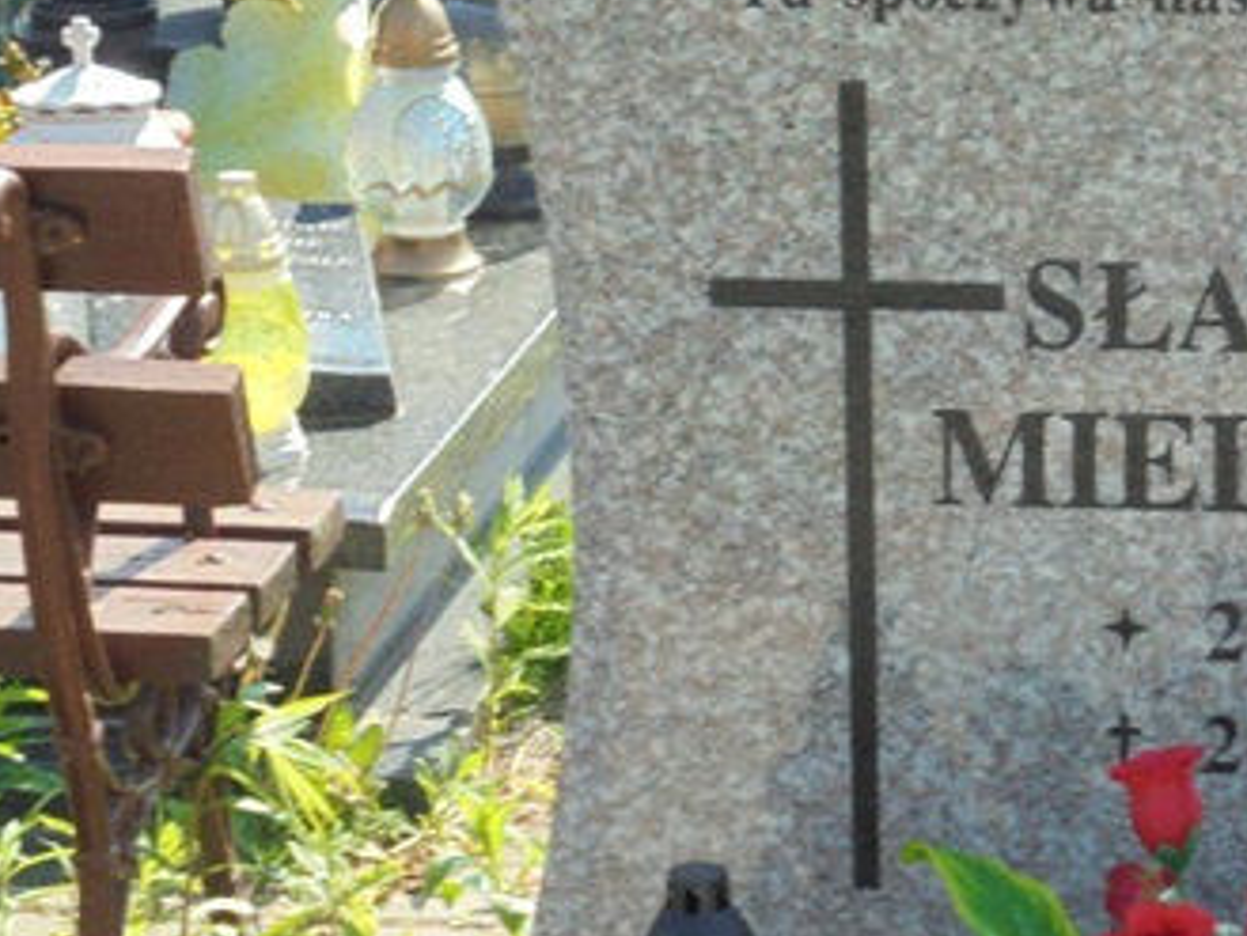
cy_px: 424
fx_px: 5117
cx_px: 1141
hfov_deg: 13.8
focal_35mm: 142
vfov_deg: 10.5
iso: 100
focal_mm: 13.1
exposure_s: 1/125
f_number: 6.1
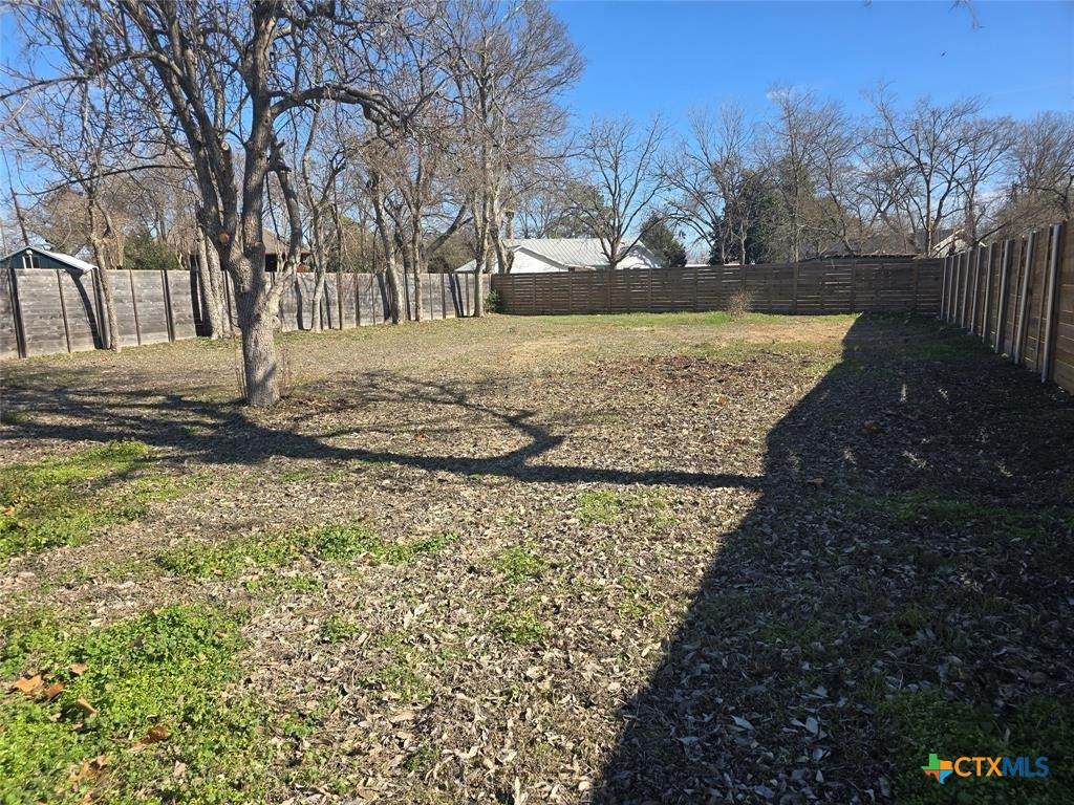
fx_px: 714
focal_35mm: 23
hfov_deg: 73.9
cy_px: 402
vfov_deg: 58.9
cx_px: 537
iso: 12
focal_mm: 6.3
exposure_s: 1/499
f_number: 1.7
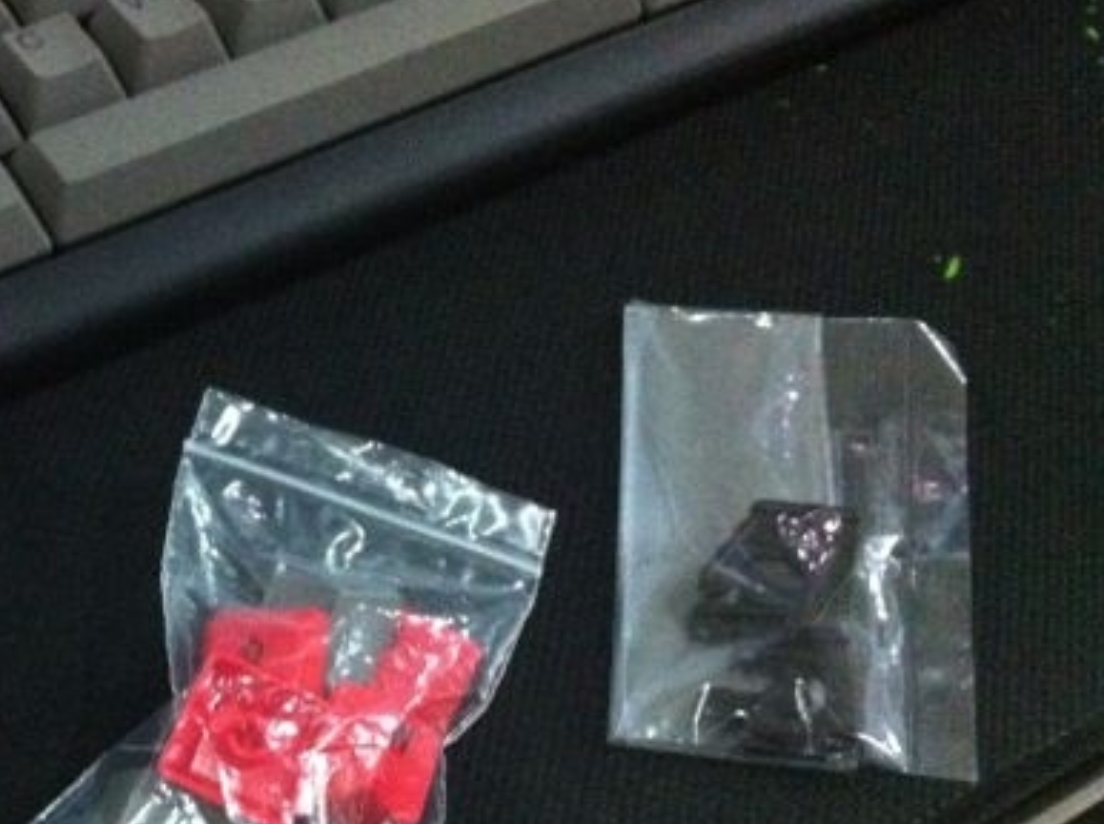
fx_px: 1846
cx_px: 194
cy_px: 572
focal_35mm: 58
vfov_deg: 25.0
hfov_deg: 32.2
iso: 1000
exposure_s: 1/15
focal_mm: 3.85
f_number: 2.8
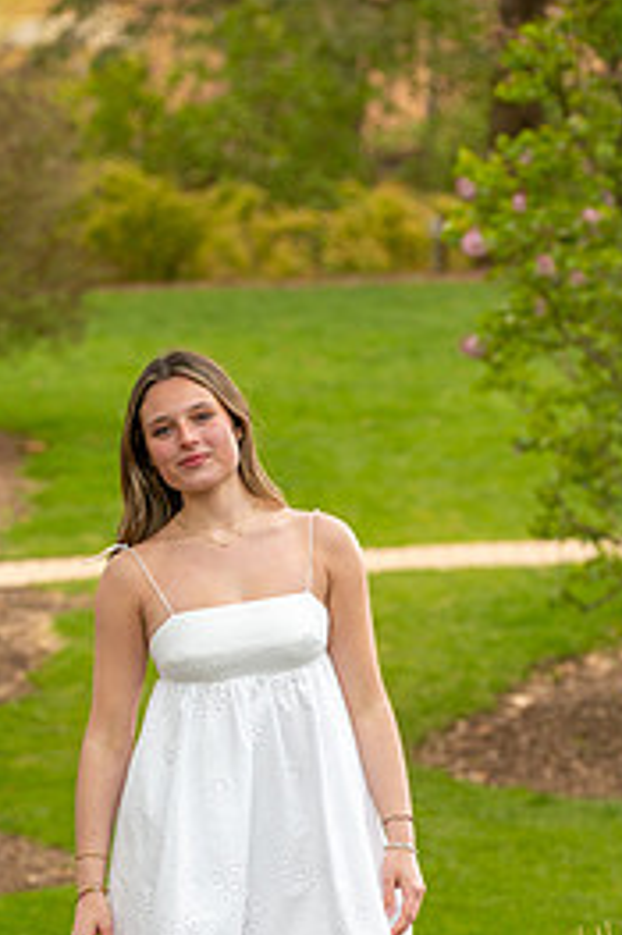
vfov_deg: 7.5
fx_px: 7110
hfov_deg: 5.0
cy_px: 782
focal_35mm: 274
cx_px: 204
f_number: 4.5
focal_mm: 160
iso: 500
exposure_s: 1/250
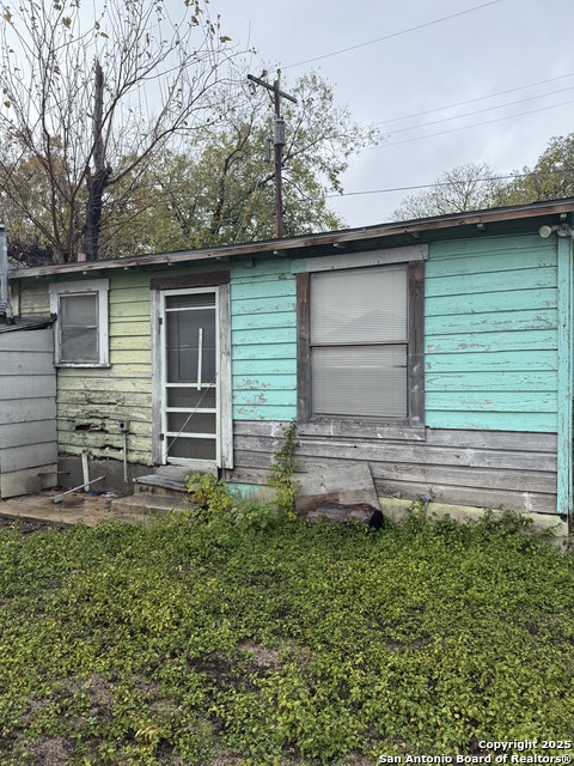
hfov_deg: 56.8
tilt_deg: -1.5
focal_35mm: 24
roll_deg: +1.4
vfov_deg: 71.6
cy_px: 383
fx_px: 531
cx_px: 287
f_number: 1.78
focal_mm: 6.76
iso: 80
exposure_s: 1/1727
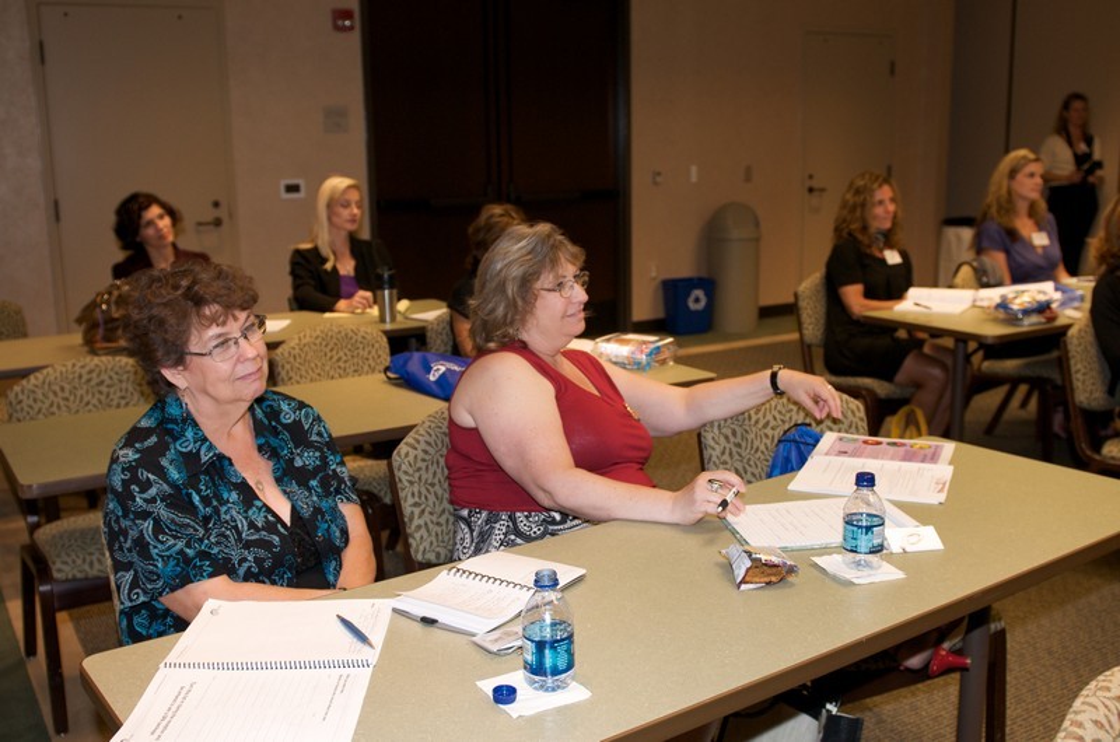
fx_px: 1118
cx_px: 560
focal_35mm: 36
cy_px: 371
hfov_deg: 53.2
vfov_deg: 36.7
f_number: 3.2
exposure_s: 1/100
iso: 400
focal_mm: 24
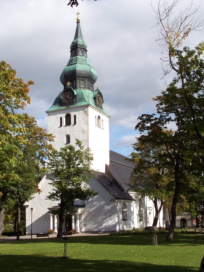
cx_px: 102
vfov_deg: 43.9
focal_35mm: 43
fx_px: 338
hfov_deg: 33.6
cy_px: 136
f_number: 5.6
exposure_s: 1/350
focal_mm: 7.1
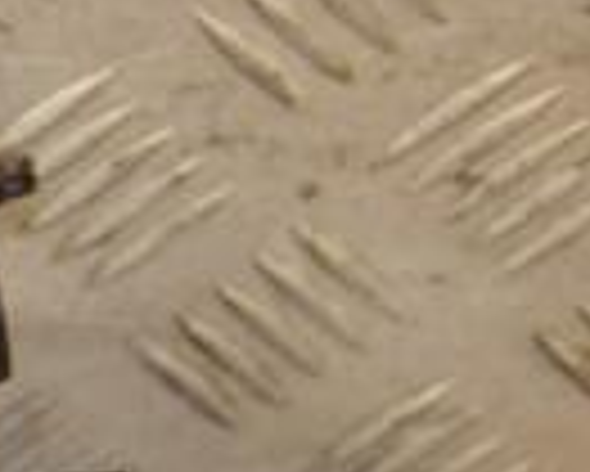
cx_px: -572
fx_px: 5070
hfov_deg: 6.5
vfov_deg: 5.3
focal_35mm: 290
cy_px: 809
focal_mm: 45
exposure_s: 1/200
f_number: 5.6
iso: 800
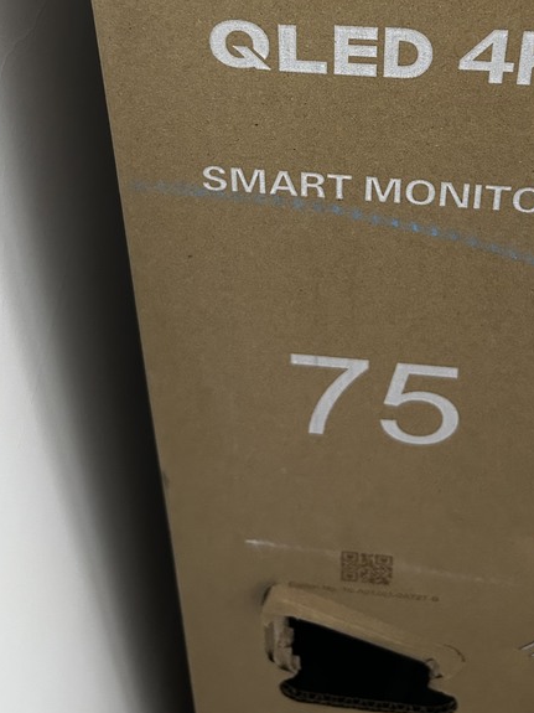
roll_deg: +3.5
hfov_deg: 30.8
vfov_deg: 38.0
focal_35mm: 47
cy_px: 87
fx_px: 967
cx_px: 321
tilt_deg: -33.6
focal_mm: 5.7
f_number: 1.5
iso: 320
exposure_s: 1/60
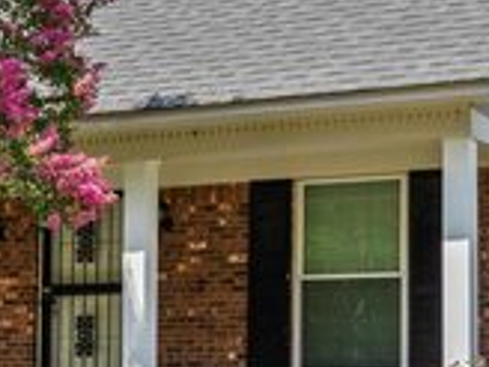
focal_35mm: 109
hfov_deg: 18.0
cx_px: 262
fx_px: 1540
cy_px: 124
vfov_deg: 13.6
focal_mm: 29
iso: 800
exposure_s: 1/350
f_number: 9.5
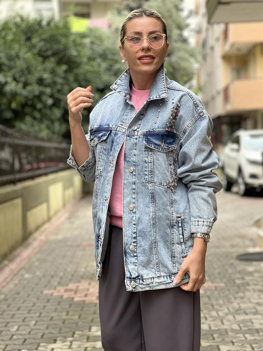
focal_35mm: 77
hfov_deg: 19.1
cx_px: 132
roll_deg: +0.7
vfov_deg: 25.3
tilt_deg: -0.2
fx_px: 780
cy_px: 176
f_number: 2.8
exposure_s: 1/121
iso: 100
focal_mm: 9
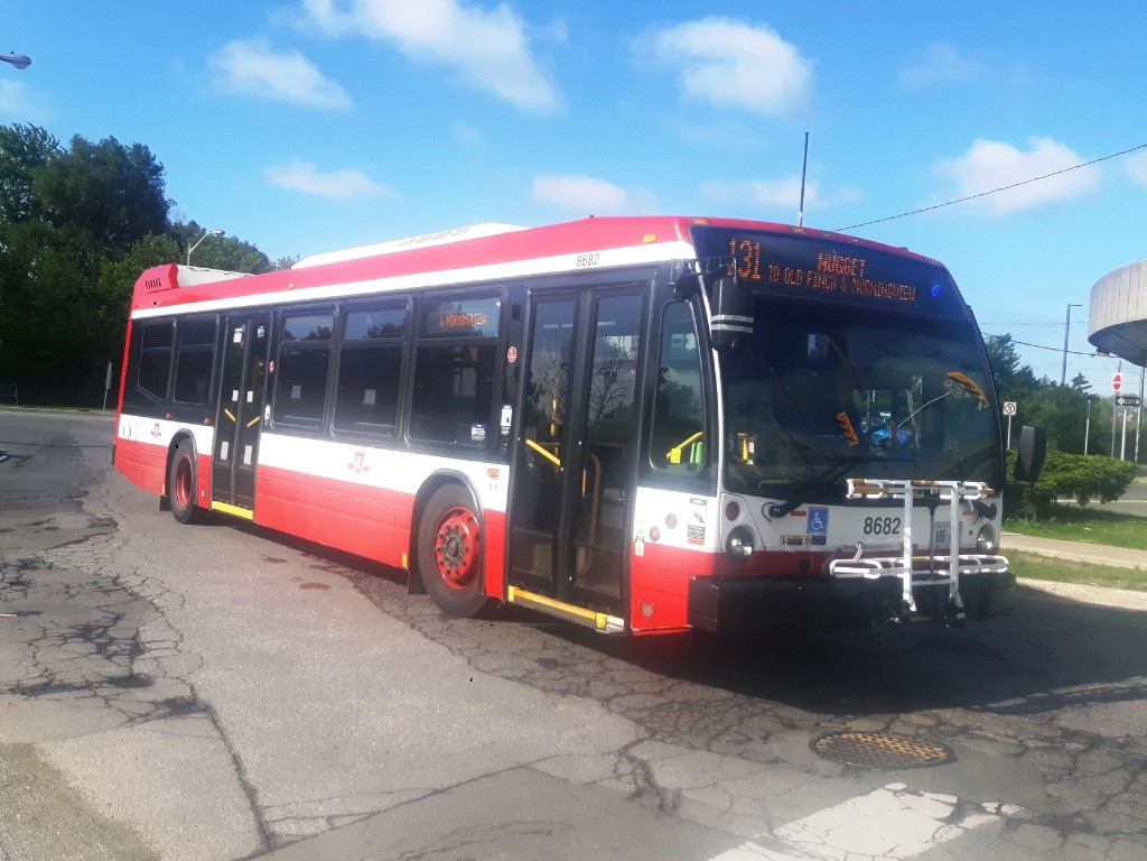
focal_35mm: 31
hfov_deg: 58.4
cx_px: 574
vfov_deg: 45.4
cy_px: 430
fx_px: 1027
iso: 40
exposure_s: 1/1076
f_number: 1.9
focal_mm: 3.7
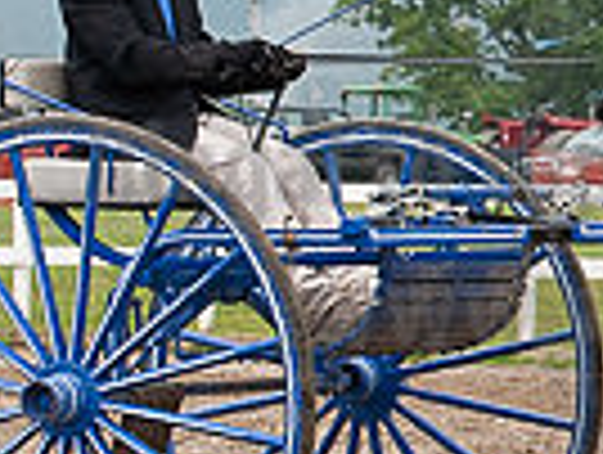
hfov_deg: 5.2
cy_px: 160
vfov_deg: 3.9
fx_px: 6614
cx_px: 1066
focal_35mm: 379
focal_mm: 105
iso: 2500
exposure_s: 1/1000
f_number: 5.6
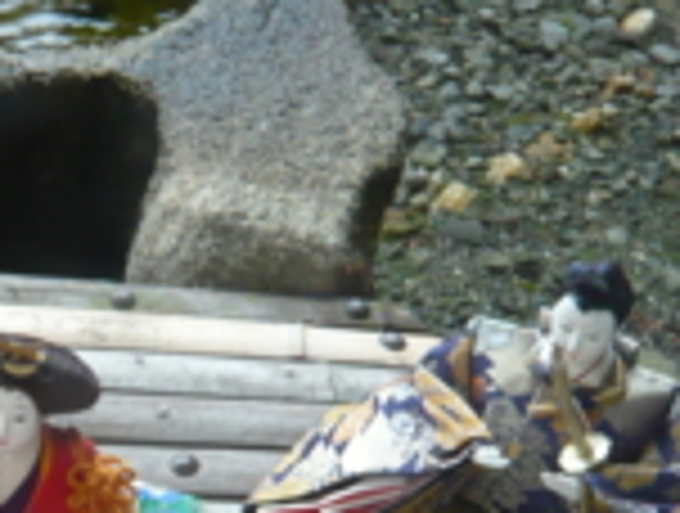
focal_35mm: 74
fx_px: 1457
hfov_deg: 25.2
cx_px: 32
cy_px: 436
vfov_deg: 19.7
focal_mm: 4.6
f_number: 2.8
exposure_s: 1/15
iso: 200
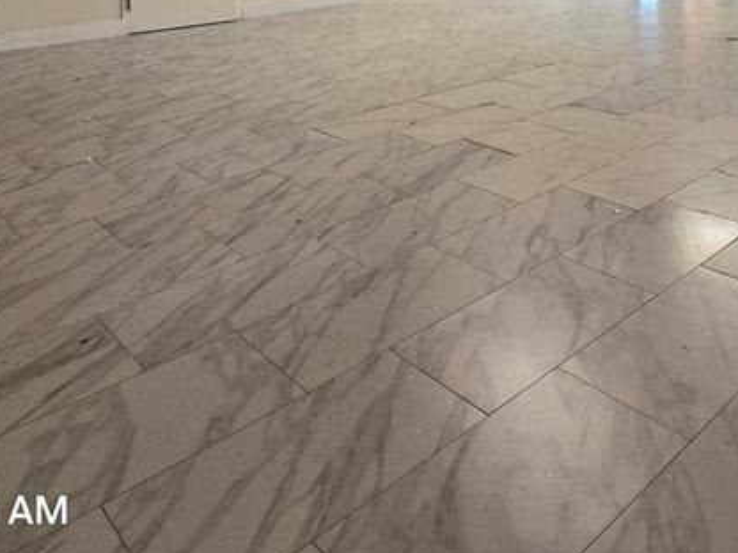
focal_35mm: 32
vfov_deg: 36.9
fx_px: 682
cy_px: -62
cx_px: 445
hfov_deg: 56.4
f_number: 2.2
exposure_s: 1/60
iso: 100
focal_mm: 2.2
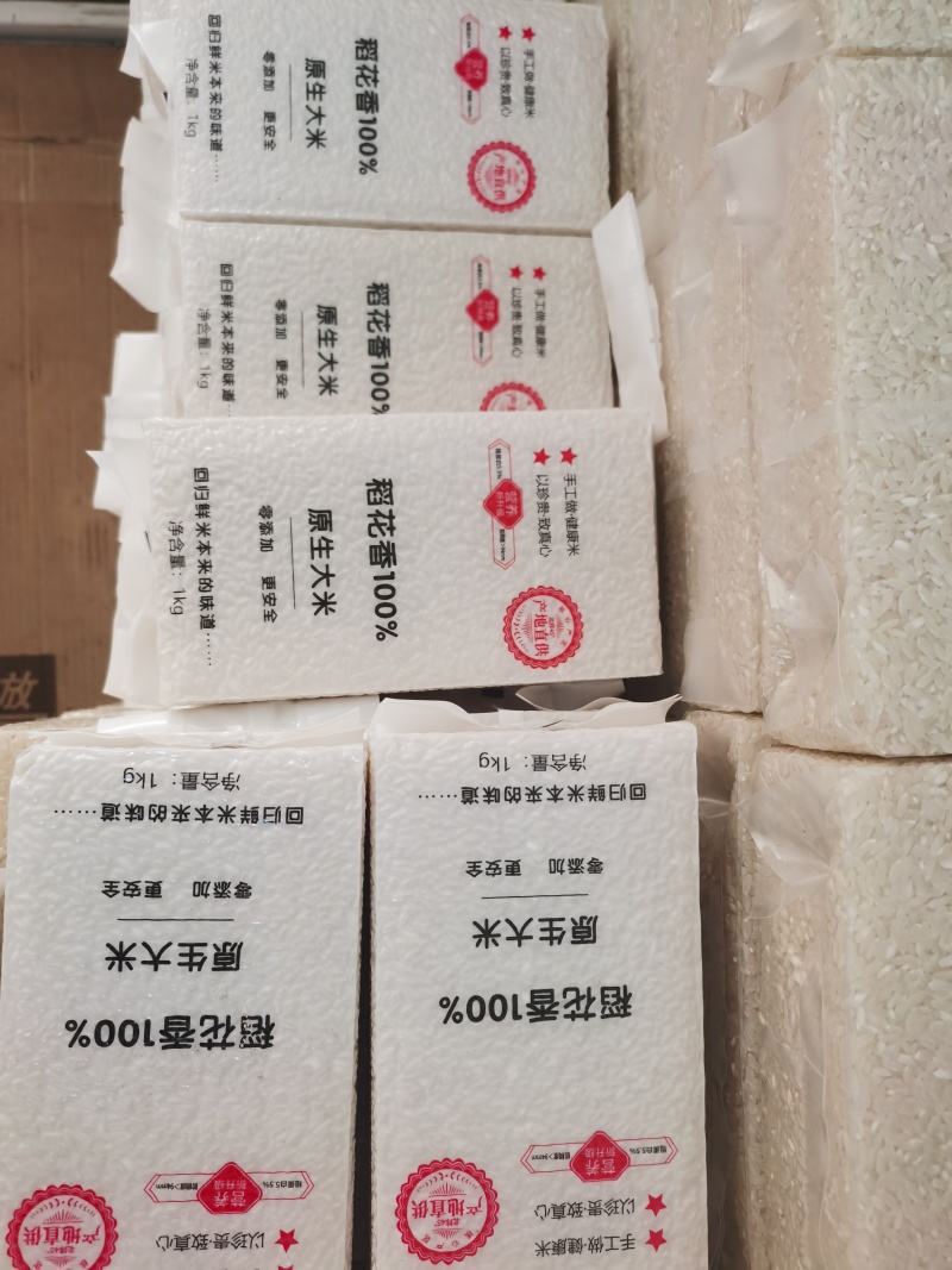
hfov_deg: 51.3
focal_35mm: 27
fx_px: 990
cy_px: 635
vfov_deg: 65.3
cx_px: 476
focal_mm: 5.58
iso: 160
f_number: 1.8
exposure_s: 1/100
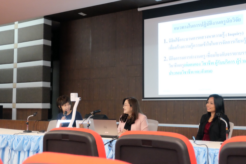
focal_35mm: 47
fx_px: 321
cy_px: 82
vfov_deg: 28.6
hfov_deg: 41.9
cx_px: 123
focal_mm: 31
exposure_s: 1/90
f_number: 4.7
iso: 6400
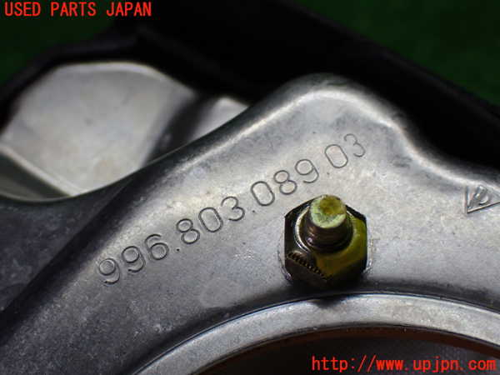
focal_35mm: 62
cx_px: 250
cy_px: 188
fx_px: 896
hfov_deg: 31.2
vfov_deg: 23.7
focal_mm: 11.09
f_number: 3.6
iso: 400
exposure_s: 1/250
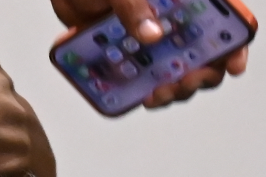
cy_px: 520
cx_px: 12
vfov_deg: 1.0
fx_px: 10548
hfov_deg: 1.4
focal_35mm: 1428
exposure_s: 1/125
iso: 7200
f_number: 6.3
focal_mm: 135
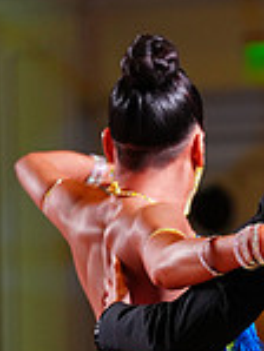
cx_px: 343
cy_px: 459
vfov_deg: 5.5
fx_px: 3605
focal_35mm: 355
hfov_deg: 4.2
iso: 1600
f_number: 2.8
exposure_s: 1/400
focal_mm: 95
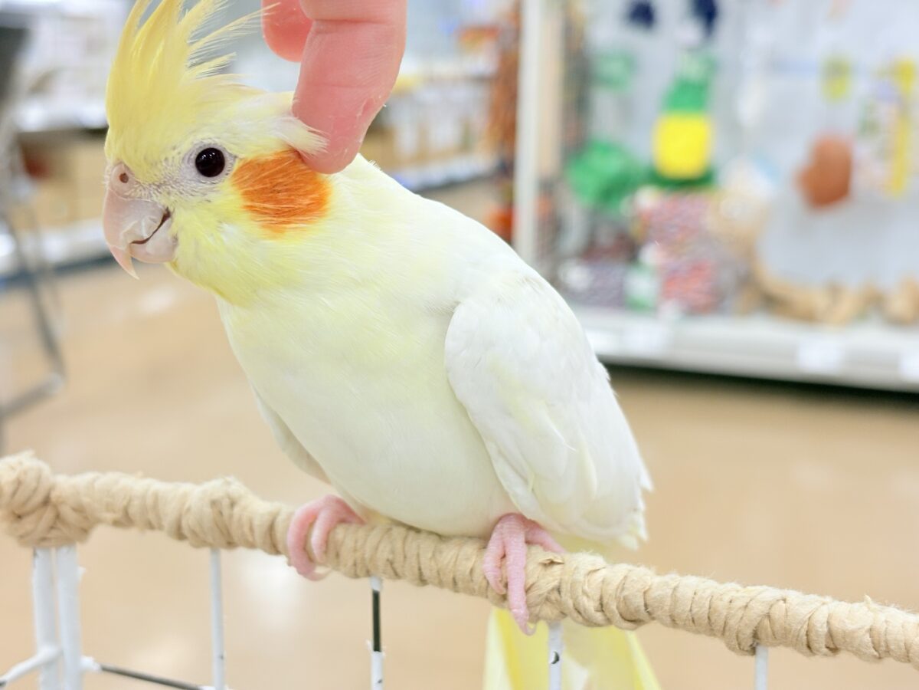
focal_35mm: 52
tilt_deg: -10.9
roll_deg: -0.7
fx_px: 1381
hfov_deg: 36.8
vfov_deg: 28.0
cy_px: 345
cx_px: 460
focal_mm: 5.96
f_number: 1.6
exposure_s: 1/50
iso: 50
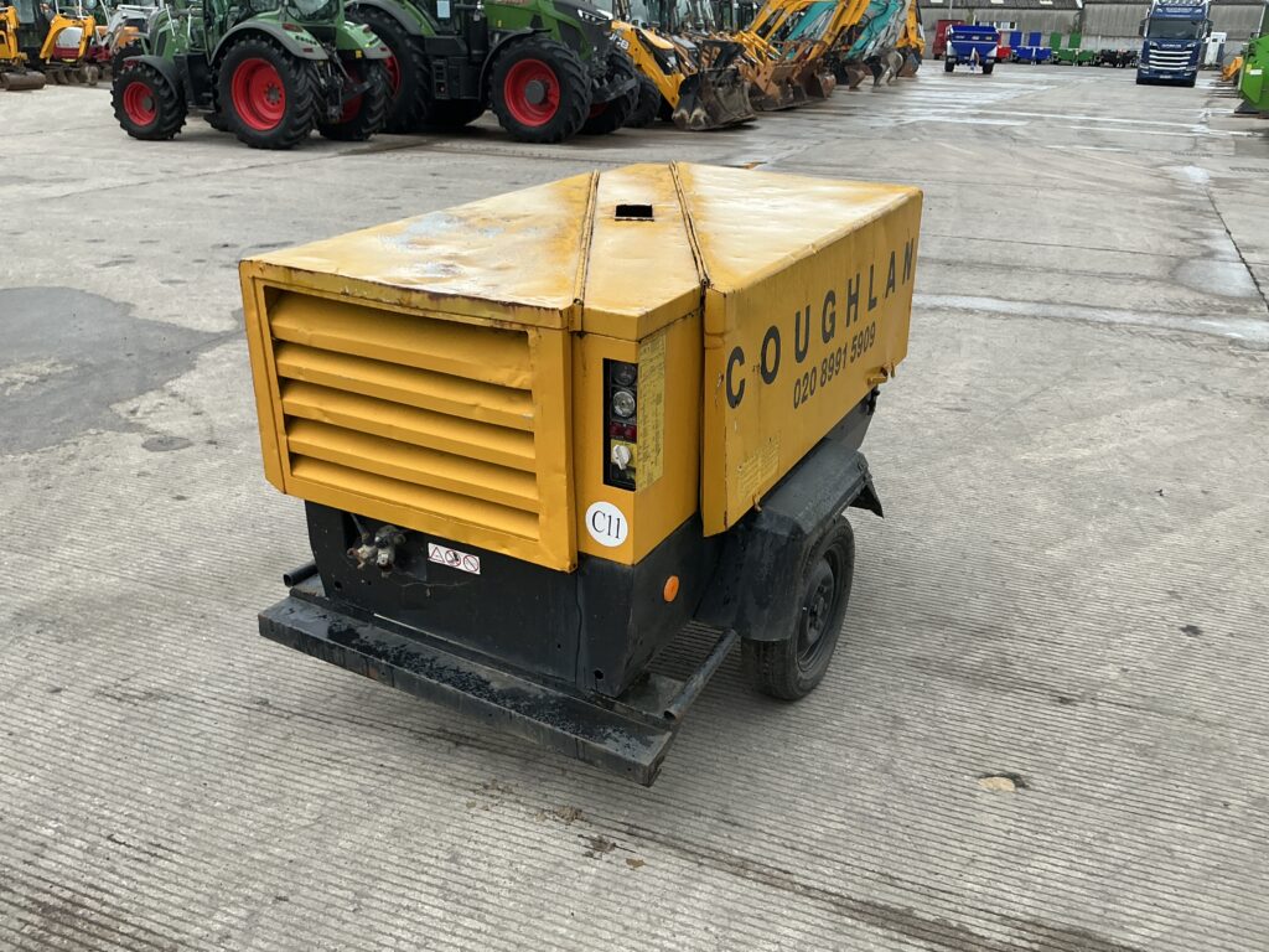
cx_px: 634
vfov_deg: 49.7
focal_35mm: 28
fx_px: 1026
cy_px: 476
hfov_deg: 63.4
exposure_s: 1/683
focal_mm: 3
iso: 25
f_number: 1.8
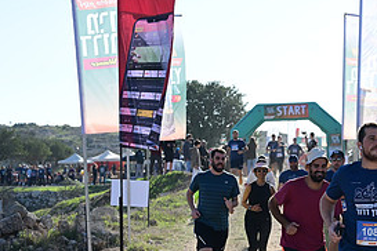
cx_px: 344
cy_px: 202
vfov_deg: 13.1
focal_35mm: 104
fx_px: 1089
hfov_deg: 19.3
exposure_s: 1/3200
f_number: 3.5
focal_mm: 49
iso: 320
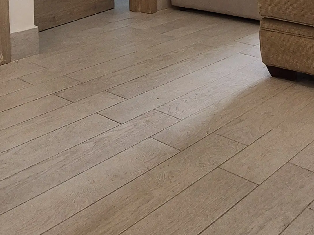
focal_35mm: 48
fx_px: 436
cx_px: 217
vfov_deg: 25.9
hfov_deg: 39.0
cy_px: -71
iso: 160
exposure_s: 1/60
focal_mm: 2.2
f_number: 2.2
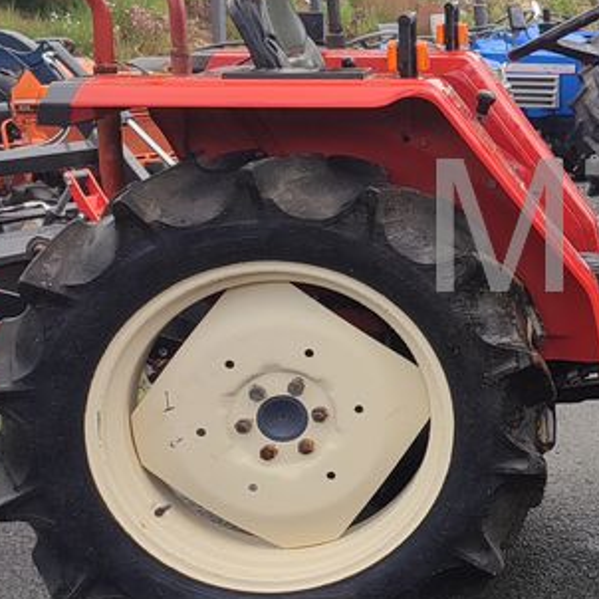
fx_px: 1468
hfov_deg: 20.0
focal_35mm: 75
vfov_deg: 23.0
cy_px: 230
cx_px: 893
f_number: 1.9
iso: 50
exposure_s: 1/613
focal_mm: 6.04
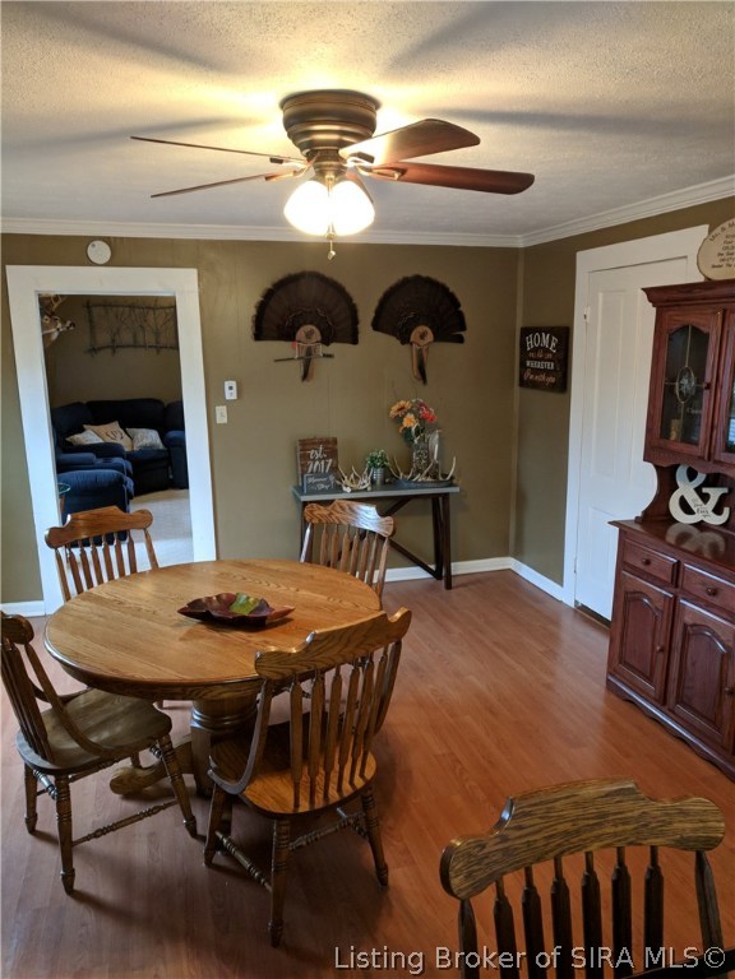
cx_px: 368
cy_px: 490
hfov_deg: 53.1
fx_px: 736
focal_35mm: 26
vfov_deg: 67.3
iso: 466
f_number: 2
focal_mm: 4.67
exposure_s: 1/40
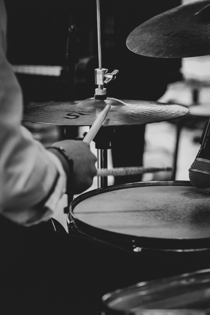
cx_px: 105
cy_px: 158
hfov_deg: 10.7
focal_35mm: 128
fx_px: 1116
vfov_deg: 16.1
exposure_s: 1/160
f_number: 4
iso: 1600
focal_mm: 85
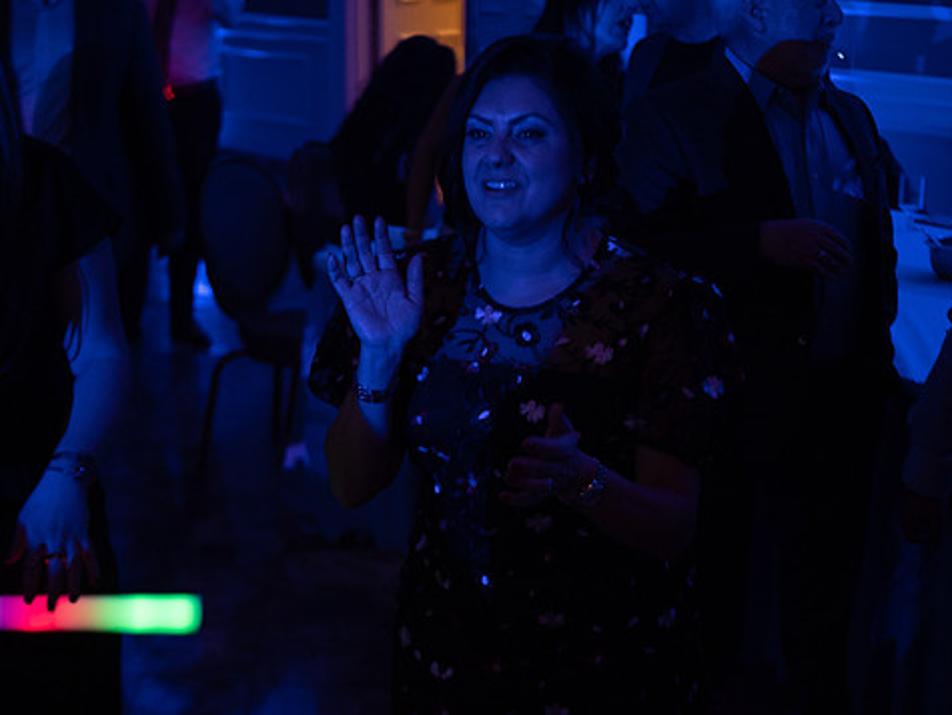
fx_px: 1679
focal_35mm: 61
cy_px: 368
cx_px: 517
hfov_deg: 31.6
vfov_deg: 24.1
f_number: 1.7
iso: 800
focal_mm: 25
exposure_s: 1/125
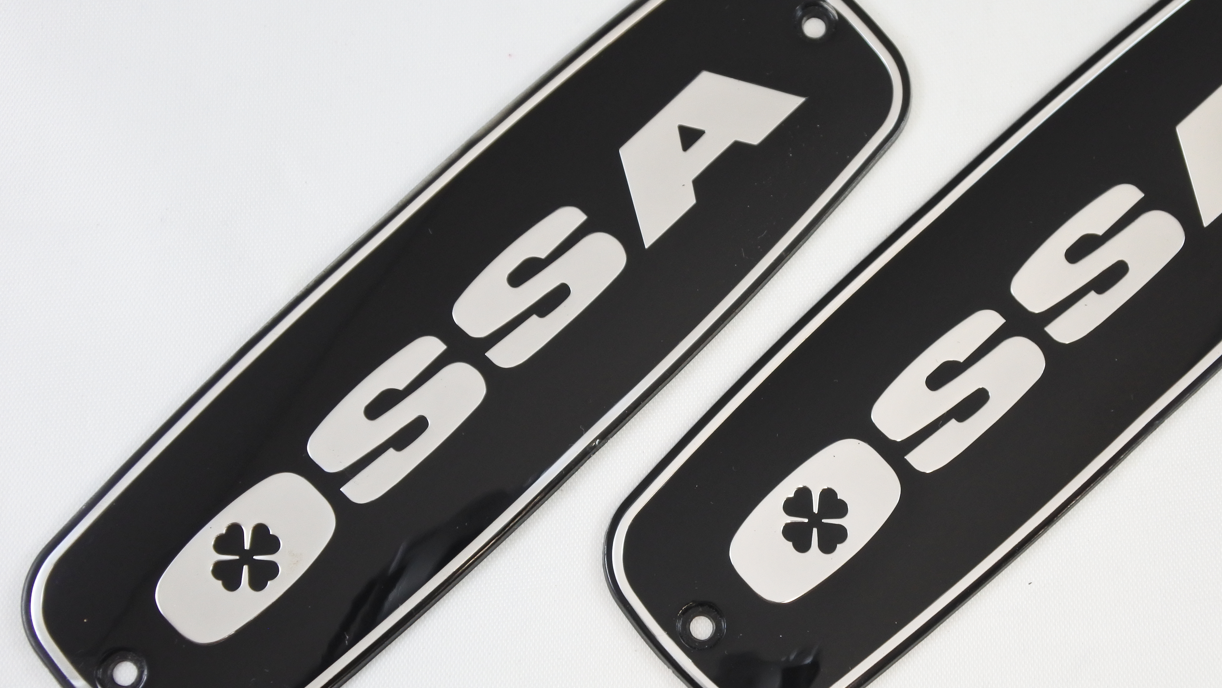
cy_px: 348
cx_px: 711
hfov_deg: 30.9
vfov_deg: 17.7
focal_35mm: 68
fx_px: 2203
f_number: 4.5
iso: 560
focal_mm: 18
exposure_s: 1/125
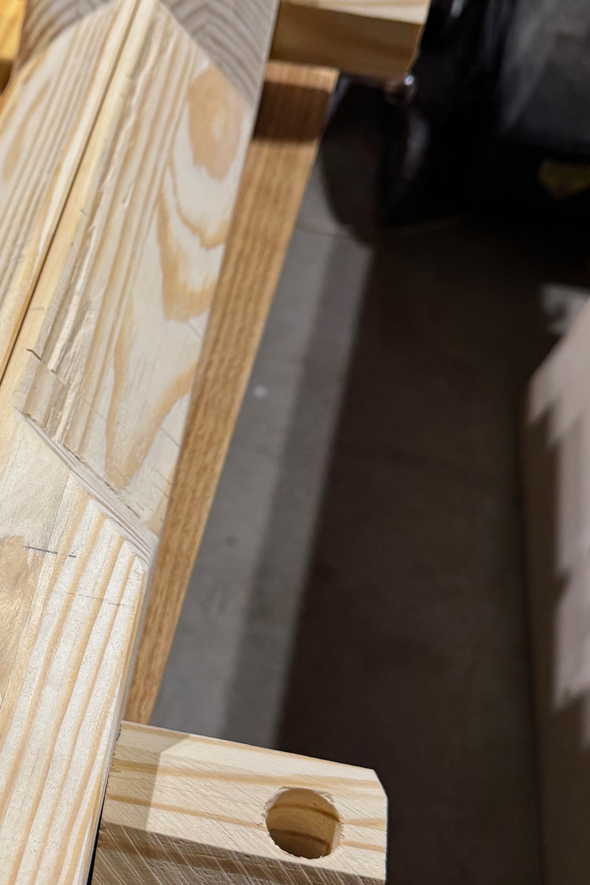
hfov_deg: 28.1
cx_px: 1
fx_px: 1106
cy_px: 498
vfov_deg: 43.5
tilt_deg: -51.7
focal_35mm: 45
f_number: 1.78
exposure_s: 1/120
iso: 200
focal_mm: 6.76
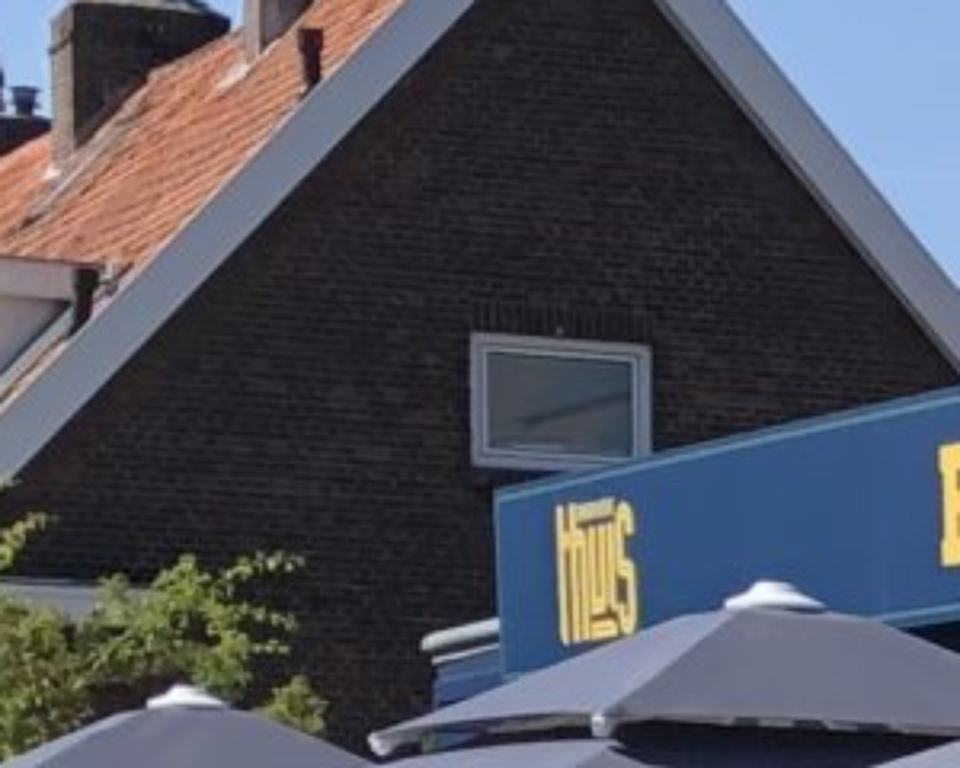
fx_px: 6620
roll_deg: -0.4
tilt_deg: -3.7
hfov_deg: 7.6
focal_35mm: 233
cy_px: 1664
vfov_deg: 6.4
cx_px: 2470
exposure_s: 1/1116
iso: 20
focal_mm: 3.99
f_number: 1.8
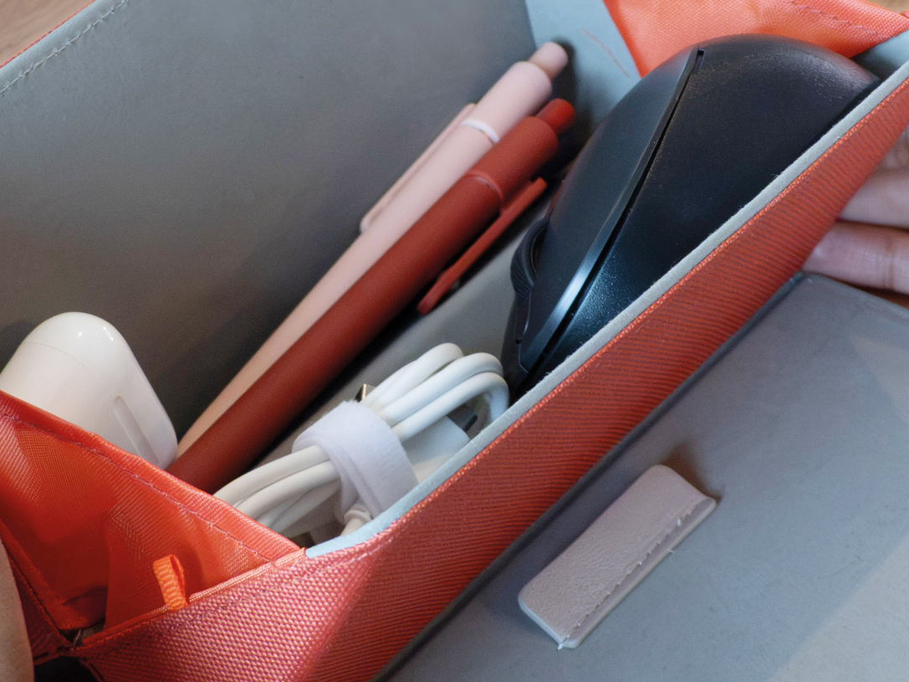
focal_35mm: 149
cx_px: 382
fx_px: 3912
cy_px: 285
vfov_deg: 10.0
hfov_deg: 13.2
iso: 1250
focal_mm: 14.5
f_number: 2.8
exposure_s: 1/80
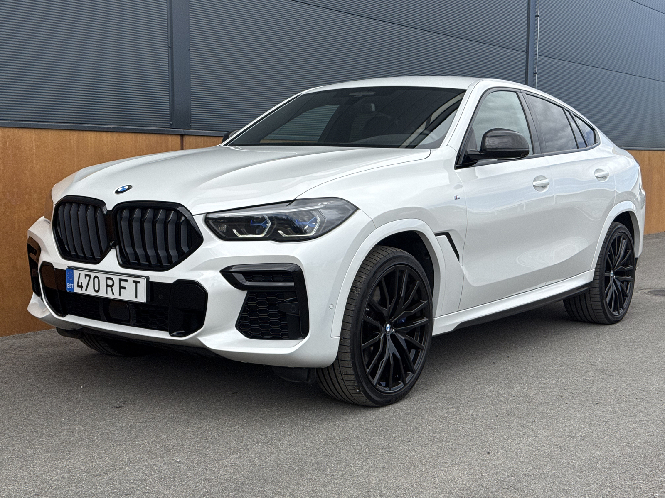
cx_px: 332
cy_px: 249
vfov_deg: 30.3
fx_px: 922
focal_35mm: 48
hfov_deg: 39.7
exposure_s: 1/3891
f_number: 1.78
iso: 64
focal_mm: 6.76
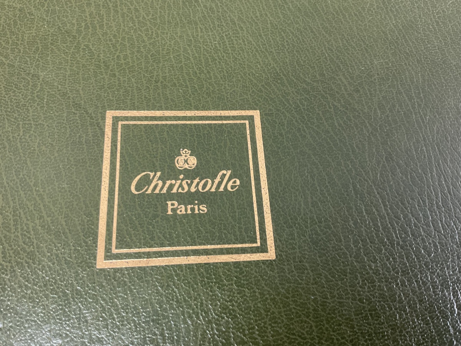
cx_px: 230
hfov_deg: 61.7
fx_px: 386
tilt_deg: -68.3
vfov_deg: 48.2
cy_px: 173
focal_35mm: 29
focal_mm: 3
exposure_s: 1/50
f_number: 1.8
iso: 100
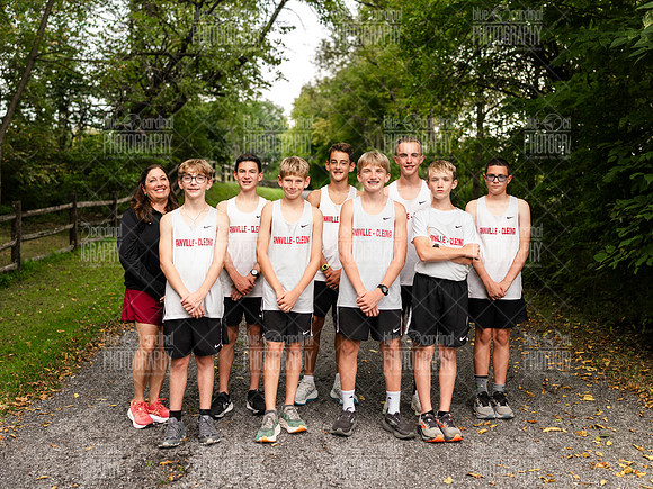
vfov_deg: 31.9
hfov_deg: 41.8
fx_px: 854
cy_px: 197
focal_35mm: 45
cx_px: 350
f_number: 2
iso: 640
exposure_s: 1/250
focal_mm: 35
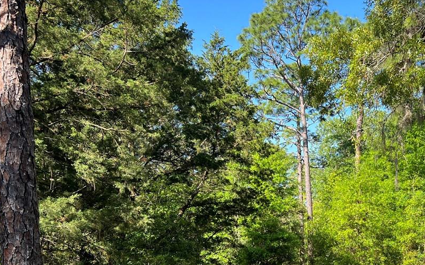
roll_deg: +1.5
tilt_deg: +4.2
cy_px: 211
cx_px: 341
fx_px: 637
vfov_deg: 23.2
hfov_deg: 35.7
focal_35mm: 55
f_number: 1.5
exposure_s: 1/1171
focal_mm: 5.7
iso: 50
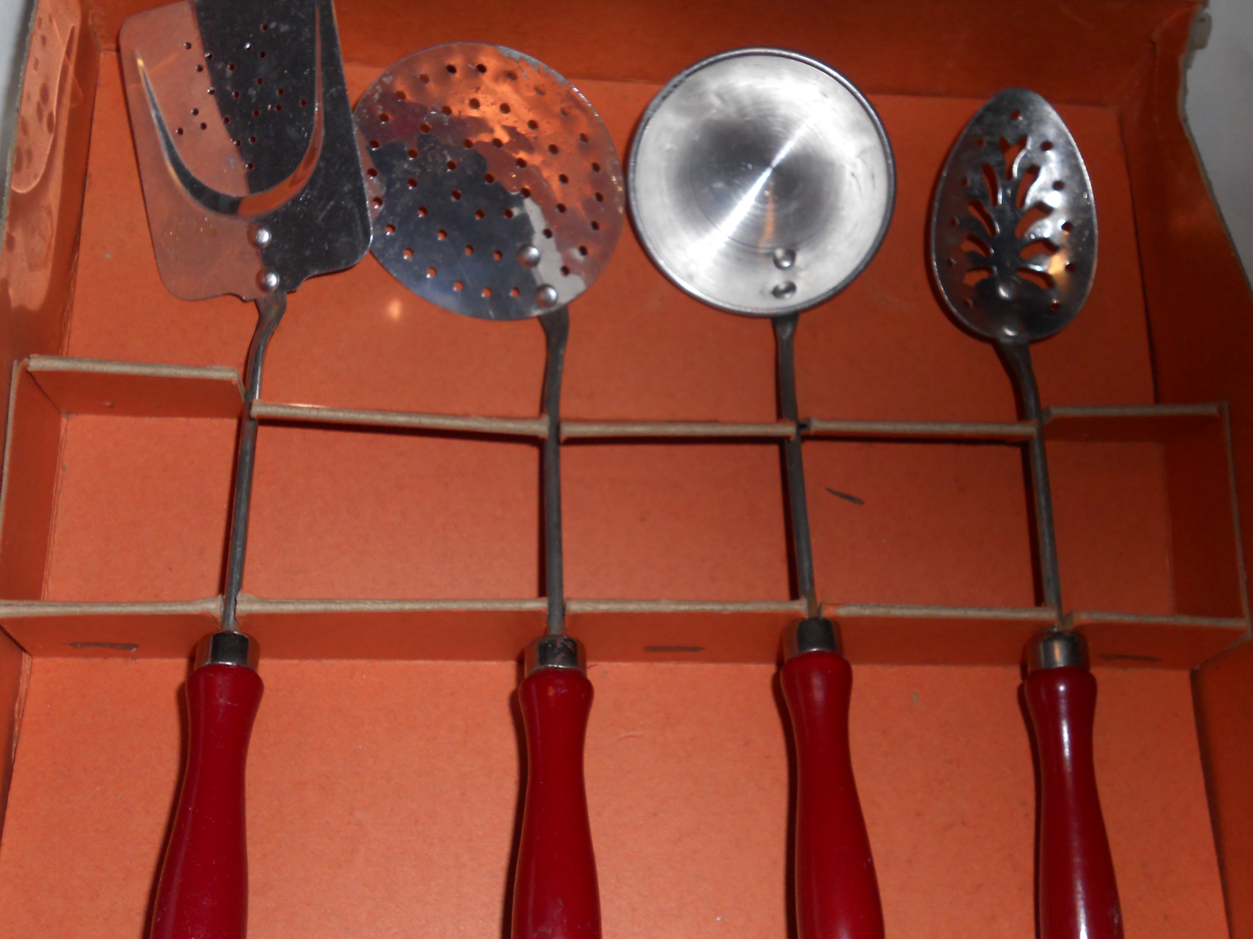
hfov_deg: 41.2
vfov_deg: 31.5
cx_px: 626
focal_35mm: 46
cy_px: 470
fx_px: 1665
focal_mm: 8.2
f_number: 10.8
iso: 200
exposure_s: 1/30
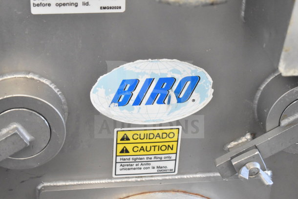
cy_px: 100
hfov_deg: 24.6
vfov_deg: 16.6
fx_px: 683
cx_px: 149
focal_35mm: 82
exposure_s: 1/160
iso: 6400
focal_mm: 55
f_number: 6.3
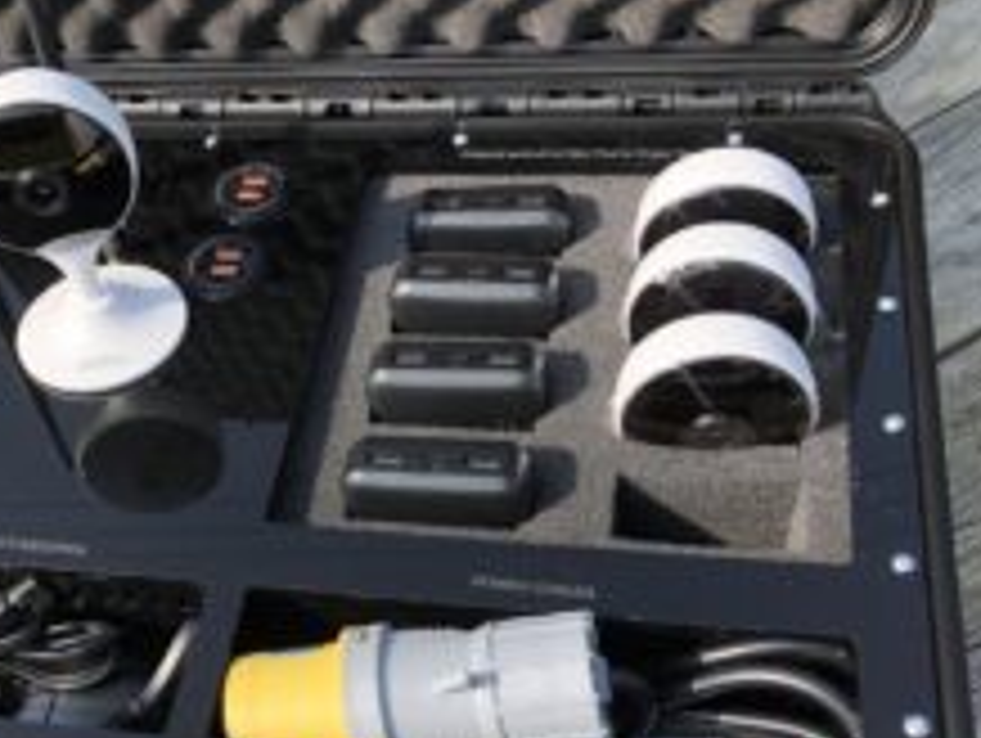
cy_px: 529
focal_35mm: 45
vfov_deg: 31.8
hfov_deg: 41.2
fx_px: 1277
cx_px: 284
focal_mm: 3.99
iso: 20
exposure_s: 1/774
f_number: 1.8
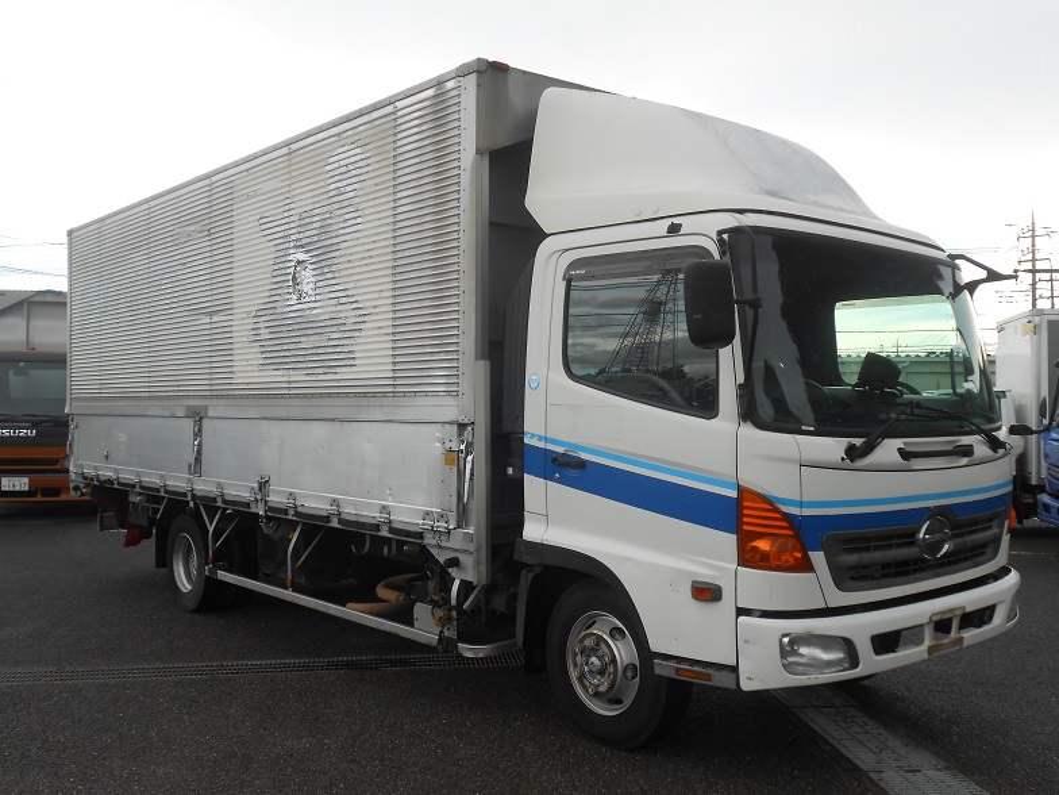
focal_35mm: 34
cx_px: 530
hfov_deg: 54.0
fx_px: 1040
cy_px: 398
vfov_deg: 41.8
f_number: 3.9
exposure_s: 1/80
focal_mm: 6
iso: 80
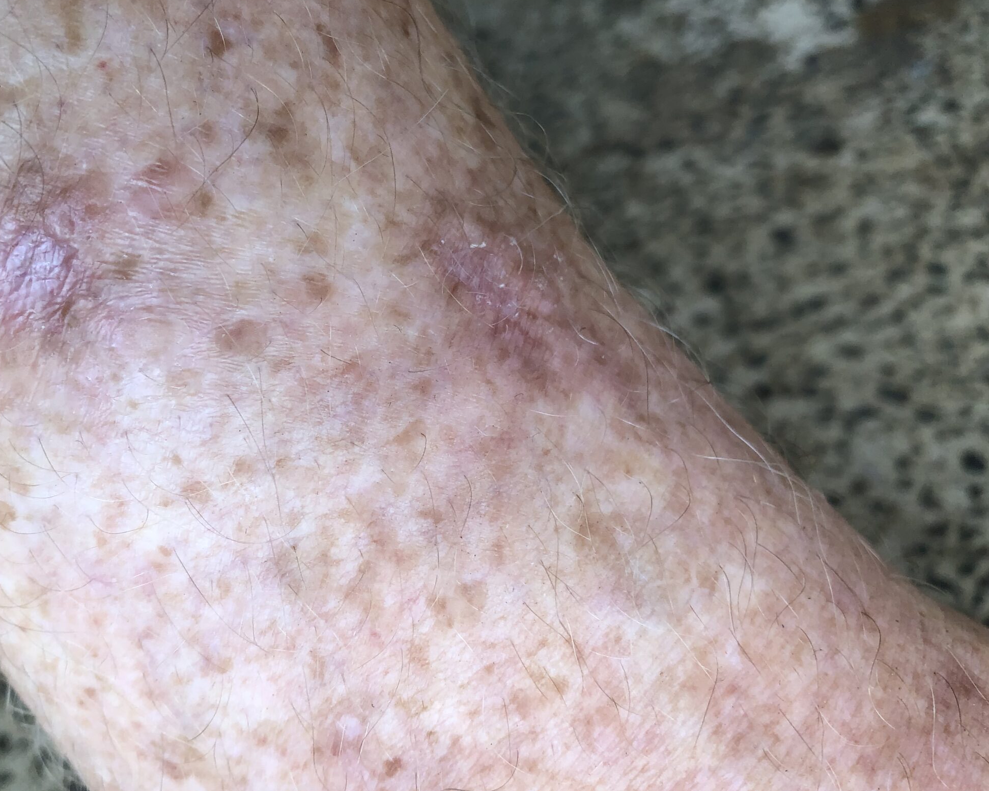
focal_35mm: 36
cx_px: 428
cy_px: 342
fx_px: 1054
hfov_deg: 50.1
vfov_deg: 41.1
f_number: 1.8
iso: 64
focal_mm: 3.99
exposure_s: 1/120
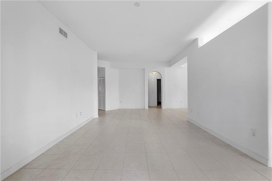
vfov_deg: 77.3
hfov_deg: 100.4
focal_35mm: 15
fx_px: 113
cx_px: 136
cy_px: 90
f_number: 11
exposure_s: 1/8
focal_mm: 10
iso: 160
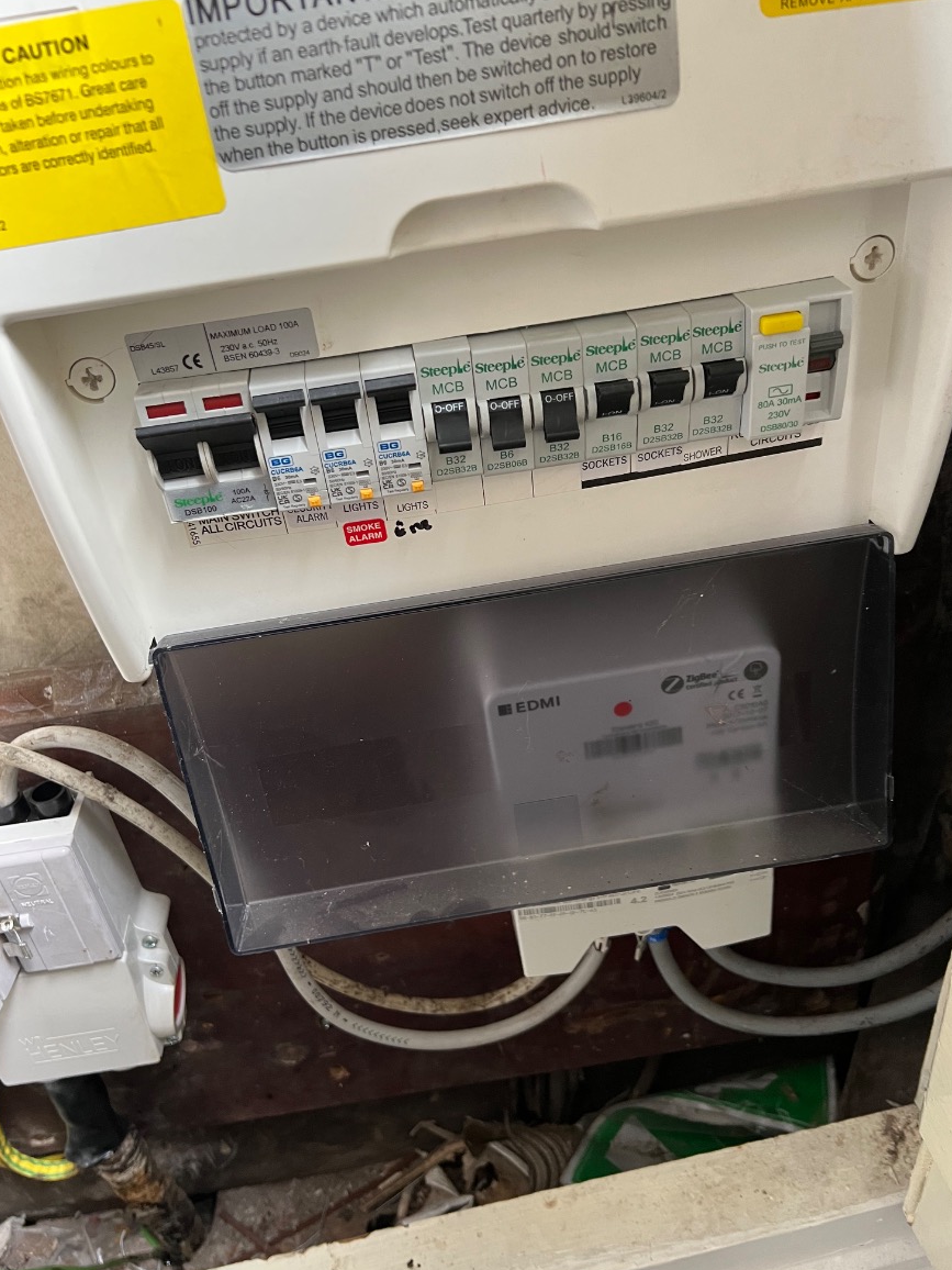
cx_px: 468
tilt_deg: -31.8
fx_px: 990
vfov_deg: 65.3
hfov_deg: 51.4
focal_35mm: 27
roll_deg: +10.8
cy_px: 623
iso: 250
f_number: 1.5
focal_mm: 5.7
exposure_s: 1/60
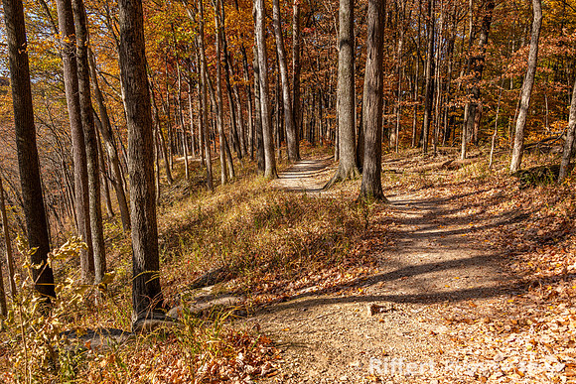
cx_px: 288
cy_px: 192
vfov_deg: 41.1
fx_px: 512
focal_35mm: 32
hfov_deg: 58.7
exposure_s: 1/160
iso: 80
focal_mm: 32
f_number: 8
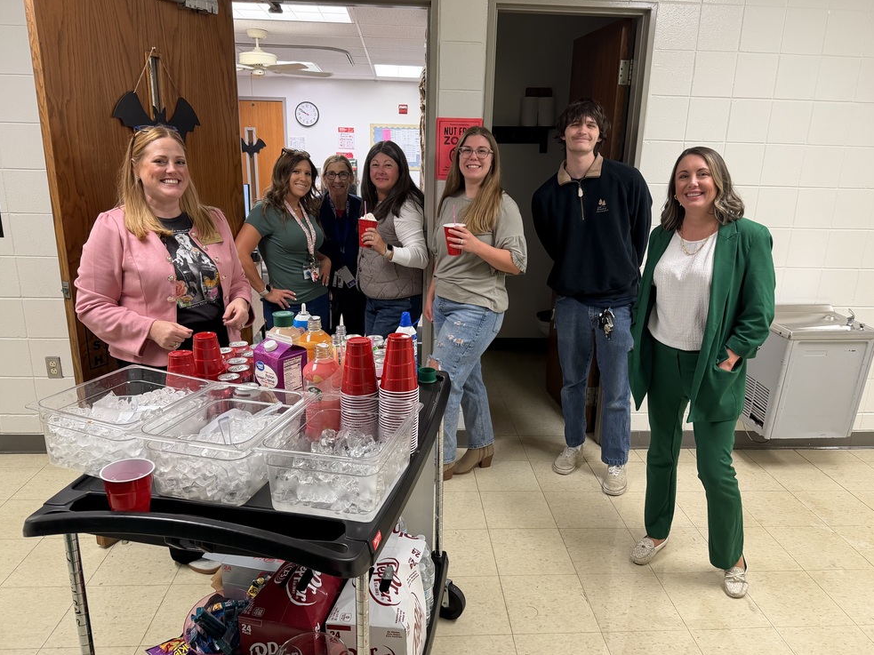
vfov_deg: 54.9
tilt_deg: -13.6
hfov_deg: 69.4
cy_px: 323
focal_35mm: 25
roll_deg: -1.4
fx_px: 631
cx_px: 438
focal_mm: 6.76
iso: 250
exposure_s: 1/60
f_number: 1.78
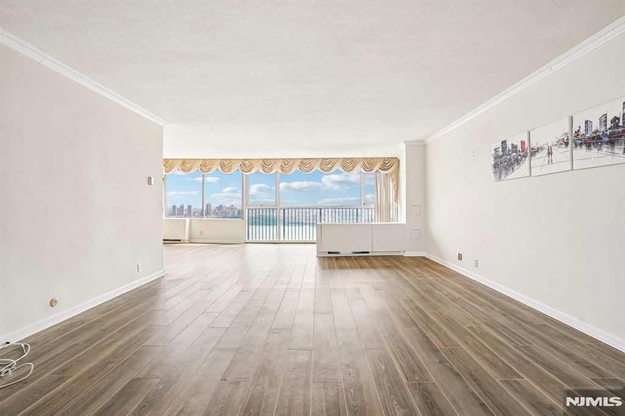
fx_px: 278
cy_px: 208
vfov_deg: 73.7
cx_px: 312
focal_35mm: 16
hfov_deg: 96.8
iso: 160
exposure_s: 1/100
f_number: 8
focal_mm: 16
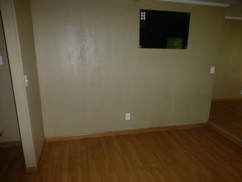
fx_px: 168
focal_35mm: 24
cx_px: 121
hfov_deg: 71.6
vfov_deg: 56.8
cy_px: 91
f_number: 3.3
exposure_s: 1/60
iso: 160
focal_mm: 4.3
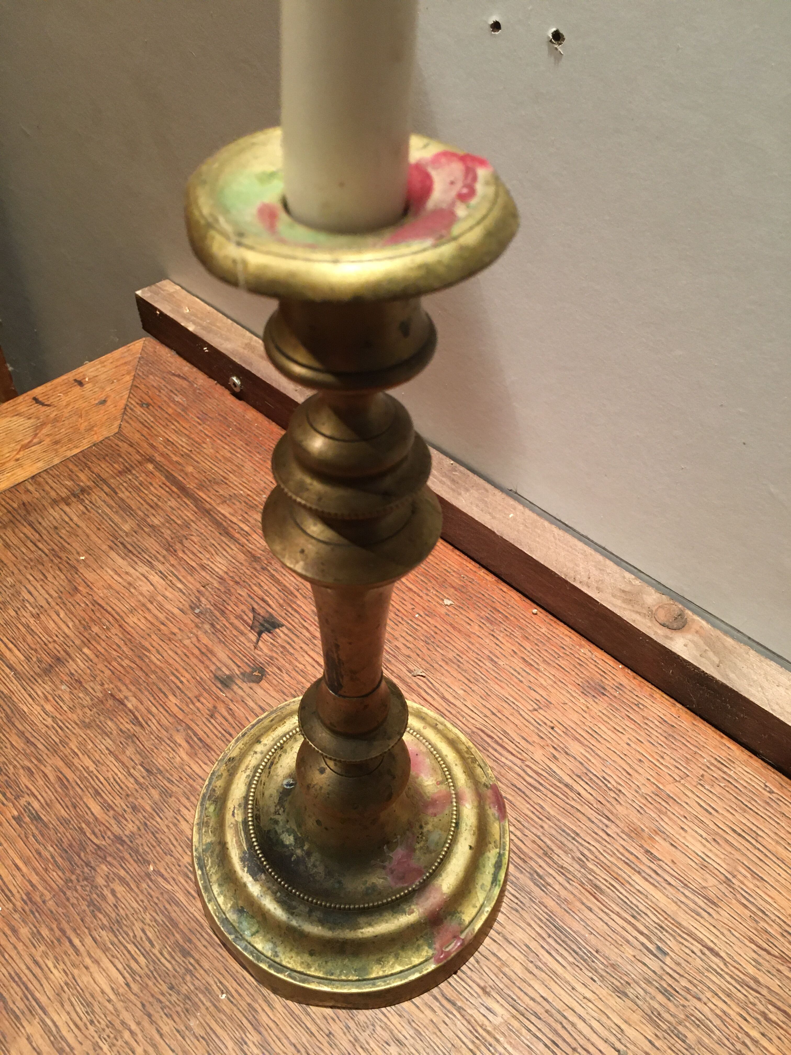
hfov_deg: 48.2
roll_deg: -2.1
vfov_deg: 61.7
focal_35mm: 29
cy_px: 528
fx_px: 884
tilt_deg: -44.8
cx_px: 396
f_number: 2.2
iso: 160
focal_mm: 4.15
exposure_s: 1/33
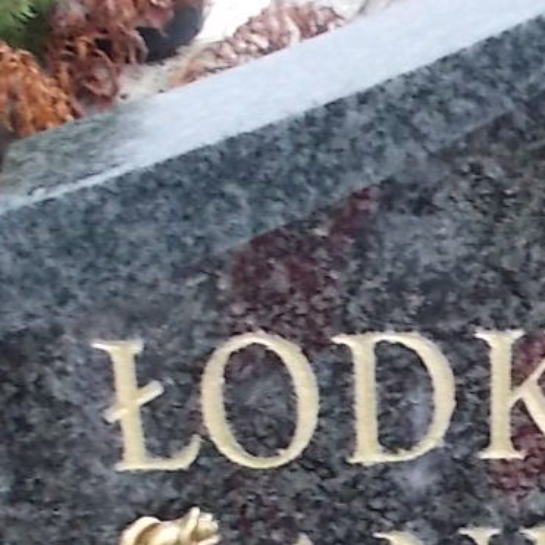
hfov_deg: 17.0
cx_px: 599
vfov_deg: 17.4
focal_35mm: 99
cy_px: 447
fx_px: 1763
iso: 200
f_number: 3.2
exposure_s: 1/25
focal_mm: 4.6
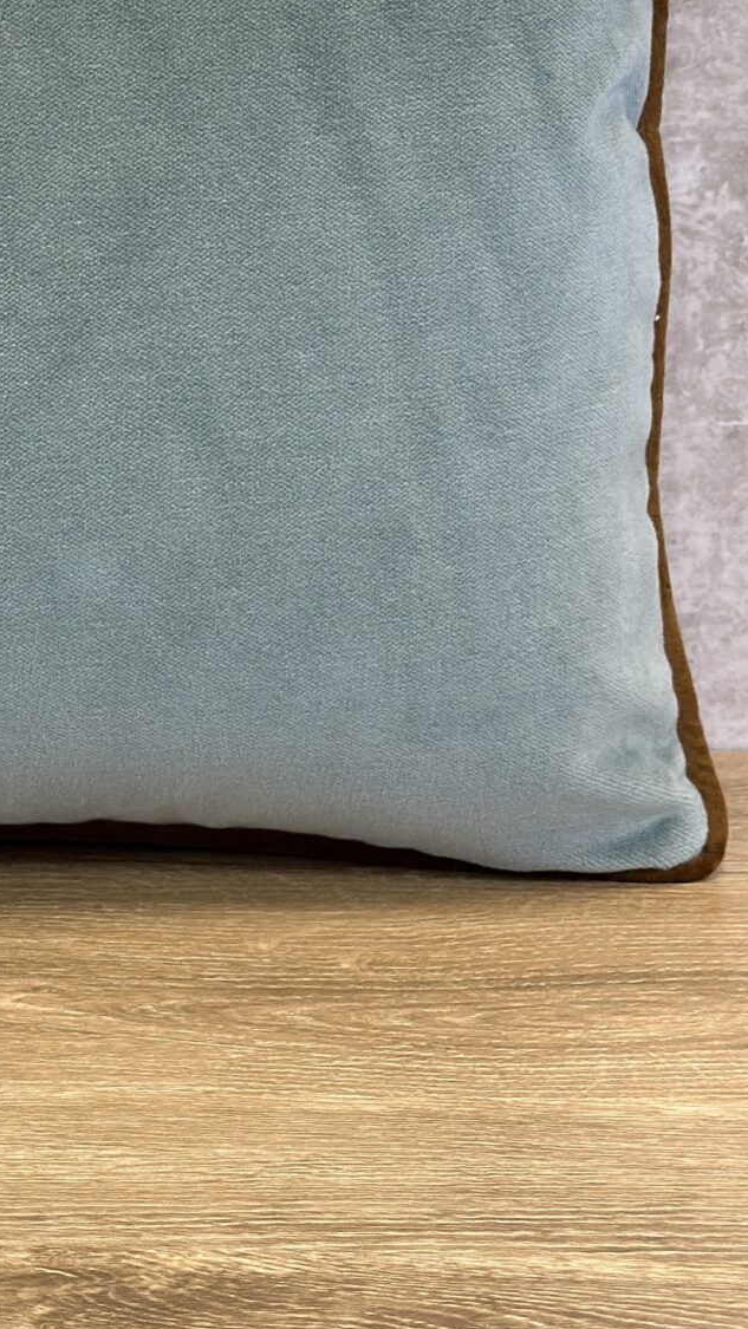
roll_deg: -0.6
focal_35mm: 119
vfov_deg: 18.0
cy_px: 445
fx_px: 4195
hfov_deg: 9.9
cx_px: -319
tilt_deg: -13.6
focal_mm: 6.86
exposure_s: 1/120
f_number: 1.78
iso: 80
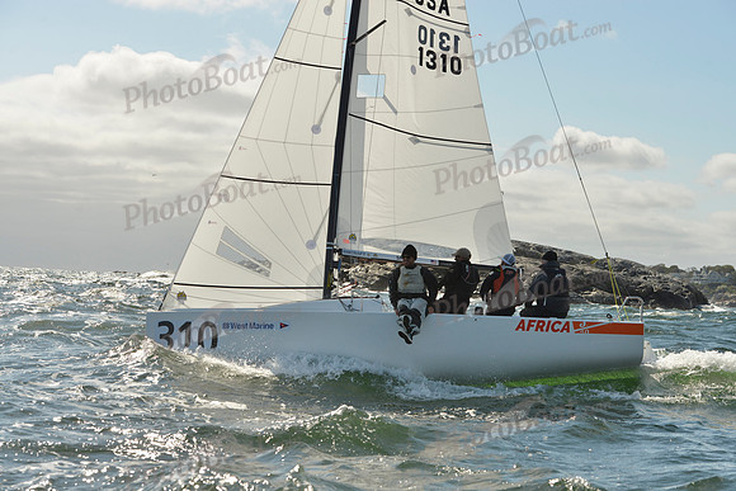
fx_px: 1431
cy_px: 246
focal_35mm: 70
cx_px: 368
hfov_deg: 28.8
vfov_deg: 19.5
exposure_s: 1/1600
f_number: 9
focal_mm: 70
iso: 400
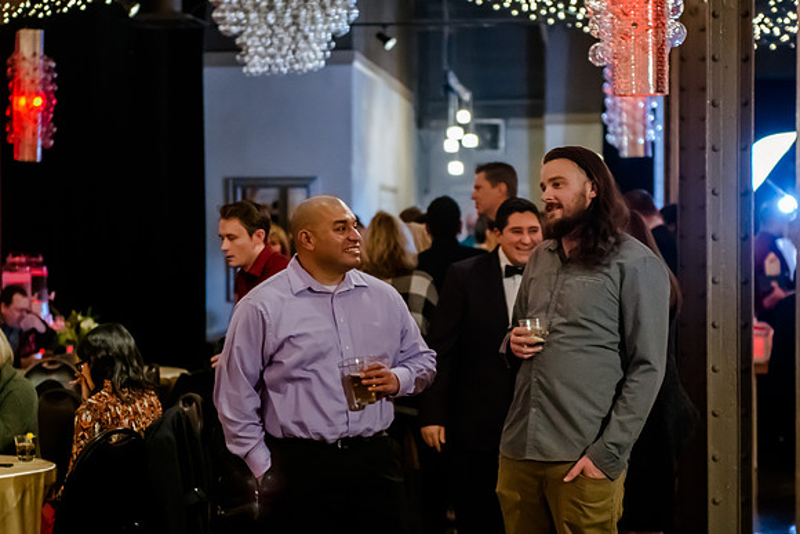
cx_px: 352
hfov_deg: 18.2
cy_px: 315
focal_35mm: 112
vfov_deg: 12.2
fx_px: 2494
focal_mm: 70
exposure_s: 1/125
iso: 5000
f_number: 2.8
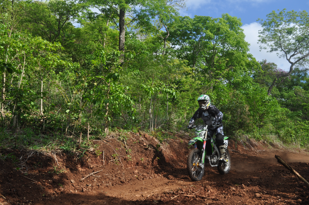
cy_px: 102
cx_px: 154
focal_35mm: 45
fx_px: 386
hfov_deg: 43.7
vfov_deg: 29.8
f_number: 9
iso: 200
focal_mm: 30
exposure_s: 1/320
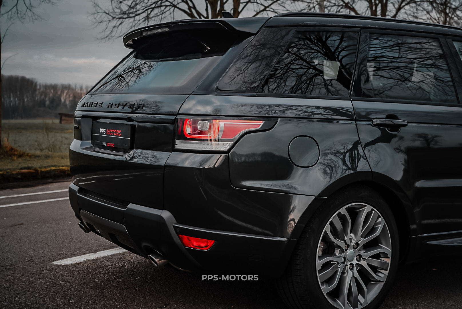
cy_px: 154
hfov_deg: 44.5
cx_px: 231
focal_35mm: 44
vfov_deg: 30.6
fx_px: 565
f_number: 5.6
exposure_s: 1/50
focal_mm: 44
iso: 100
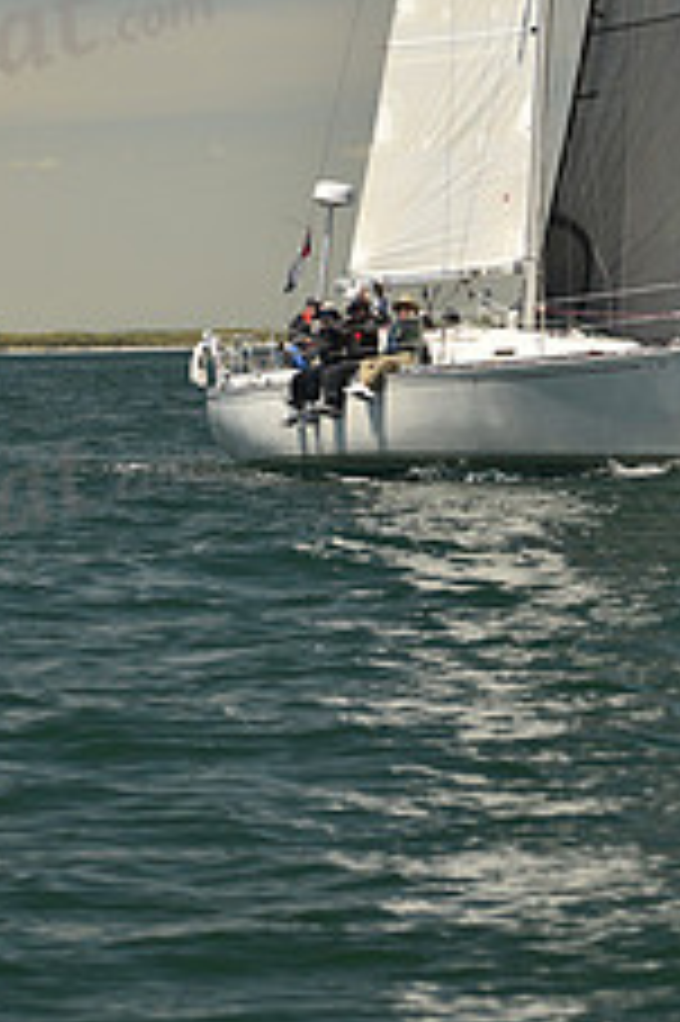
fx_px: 5079
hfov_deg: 7.7
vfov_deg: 11.3
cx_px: 448
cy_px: -225
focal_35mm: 179
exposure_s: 1/800
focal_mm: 70
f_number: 5
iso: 250
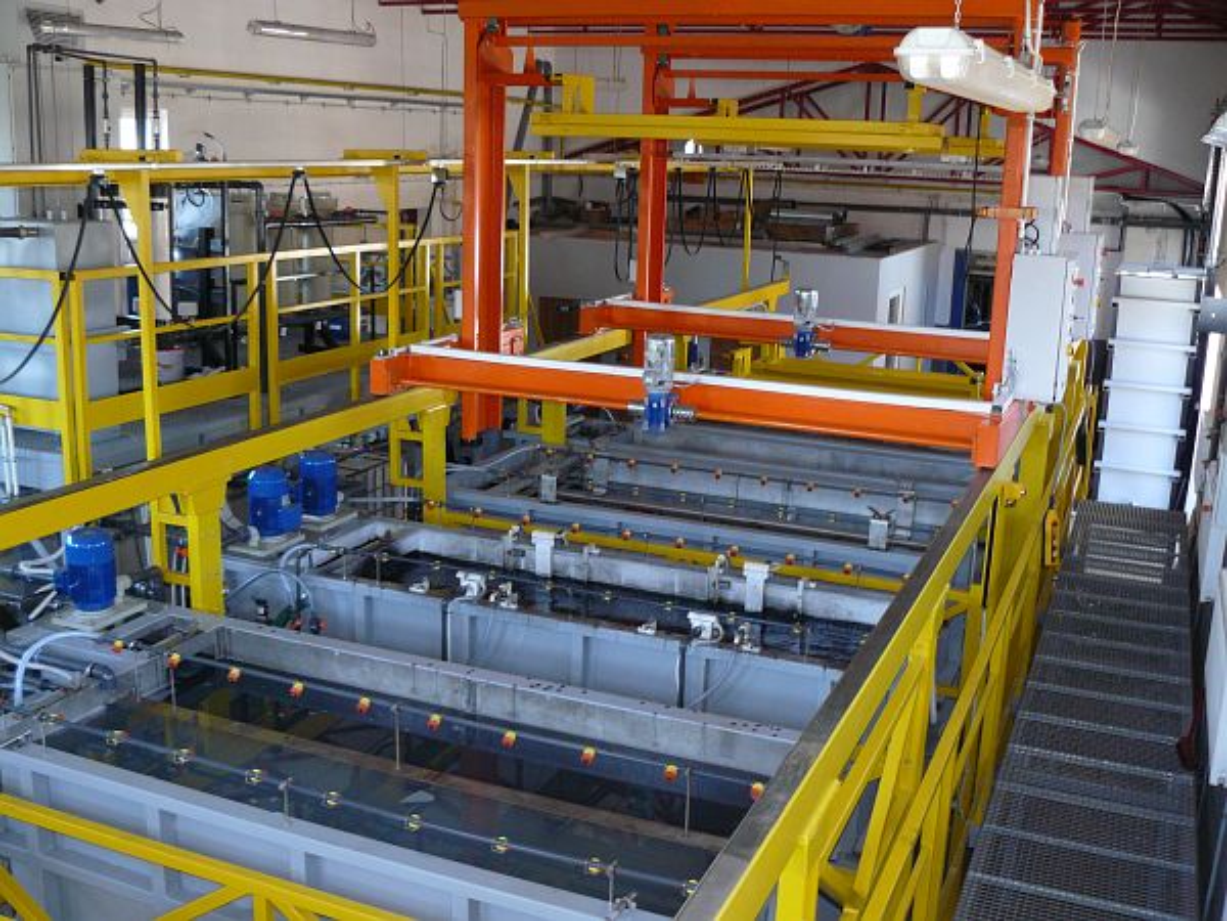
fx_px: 1276
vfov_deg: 39.7
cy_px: 460
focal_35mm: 36
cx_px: 614
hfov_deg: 51.4
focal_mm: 6
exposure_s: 1/30
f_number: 2.8
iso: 200
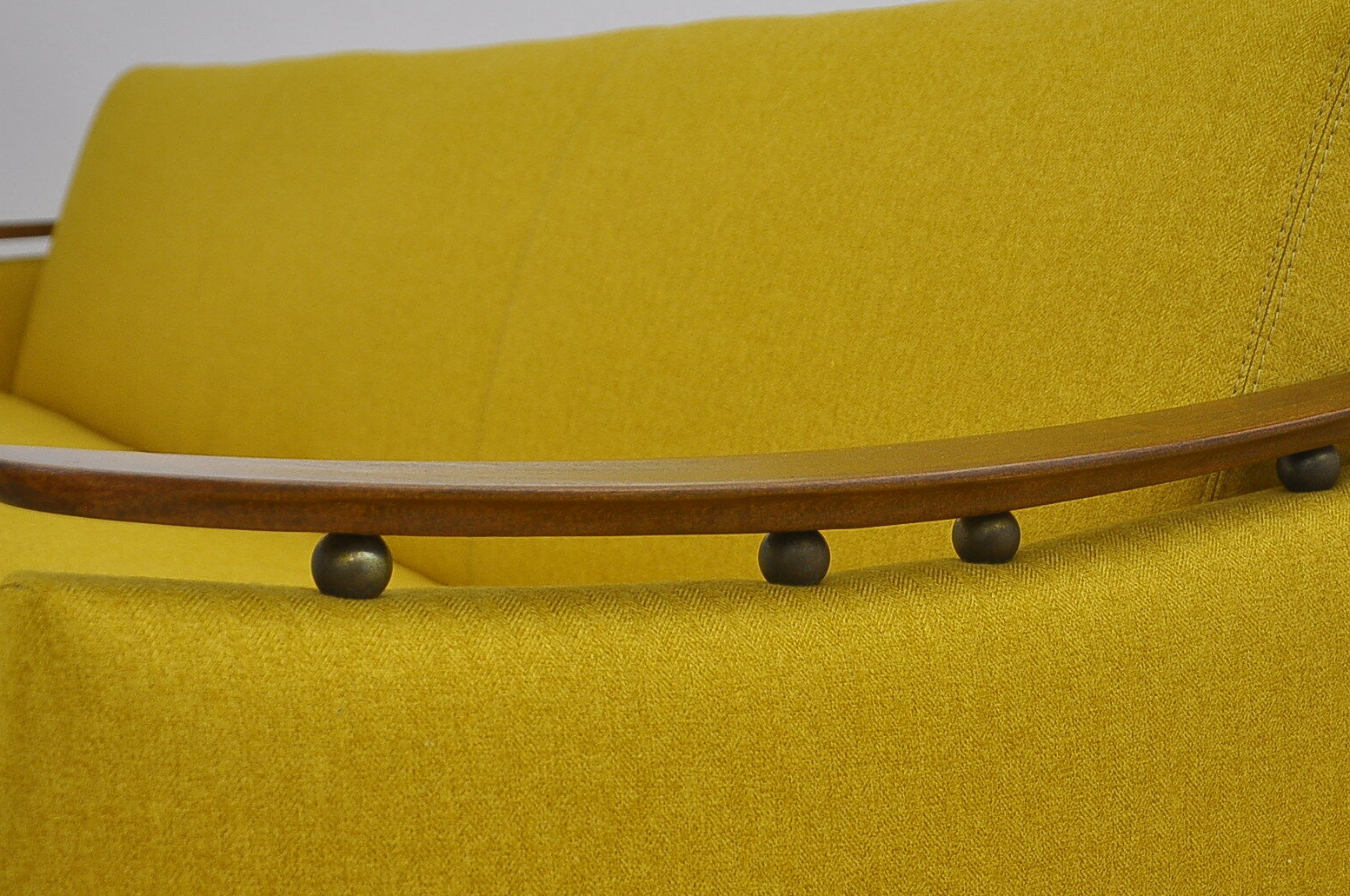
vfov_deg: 23.3
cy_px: 478
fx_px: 2172
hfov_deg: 34.5
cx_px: 747
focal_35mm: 58
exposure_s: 1/125
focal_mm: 28
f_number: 4
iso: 400
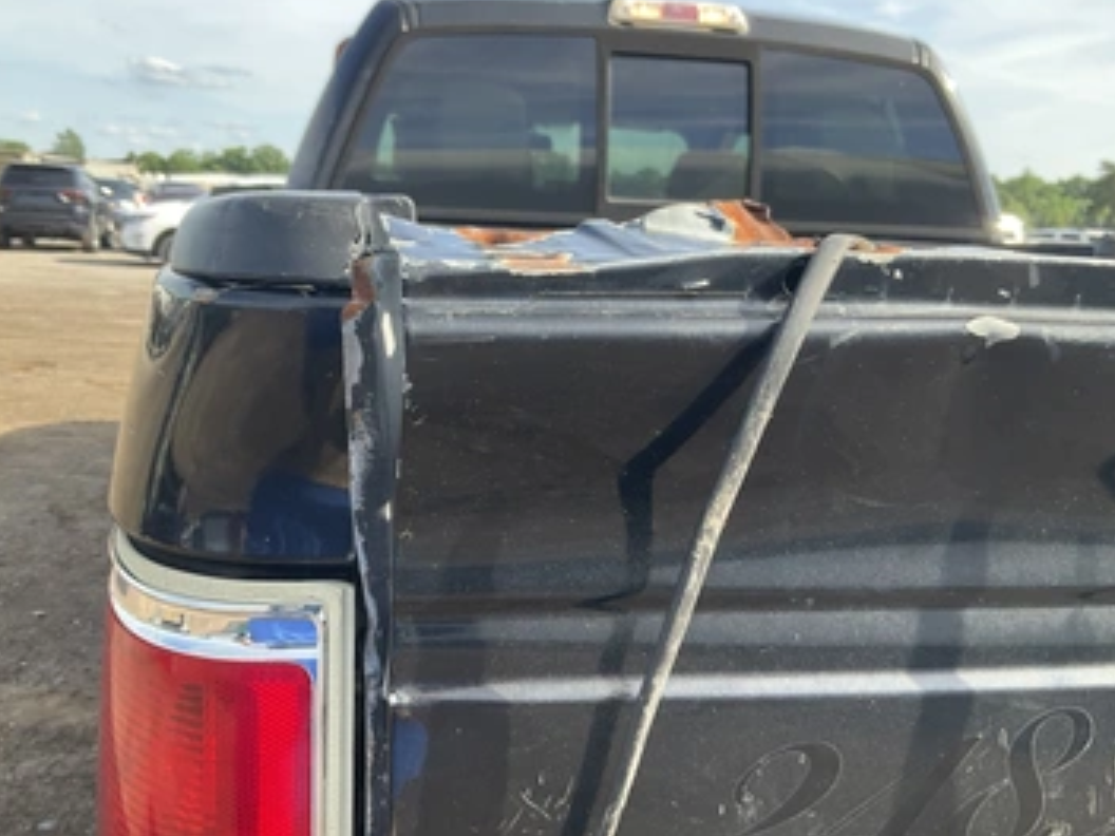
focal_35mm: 33
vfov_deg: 42.9
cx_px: 519
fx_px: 1063
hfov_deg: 55.3
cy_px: 431
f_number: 1.8
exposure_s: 1/256
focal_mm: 3
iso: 25
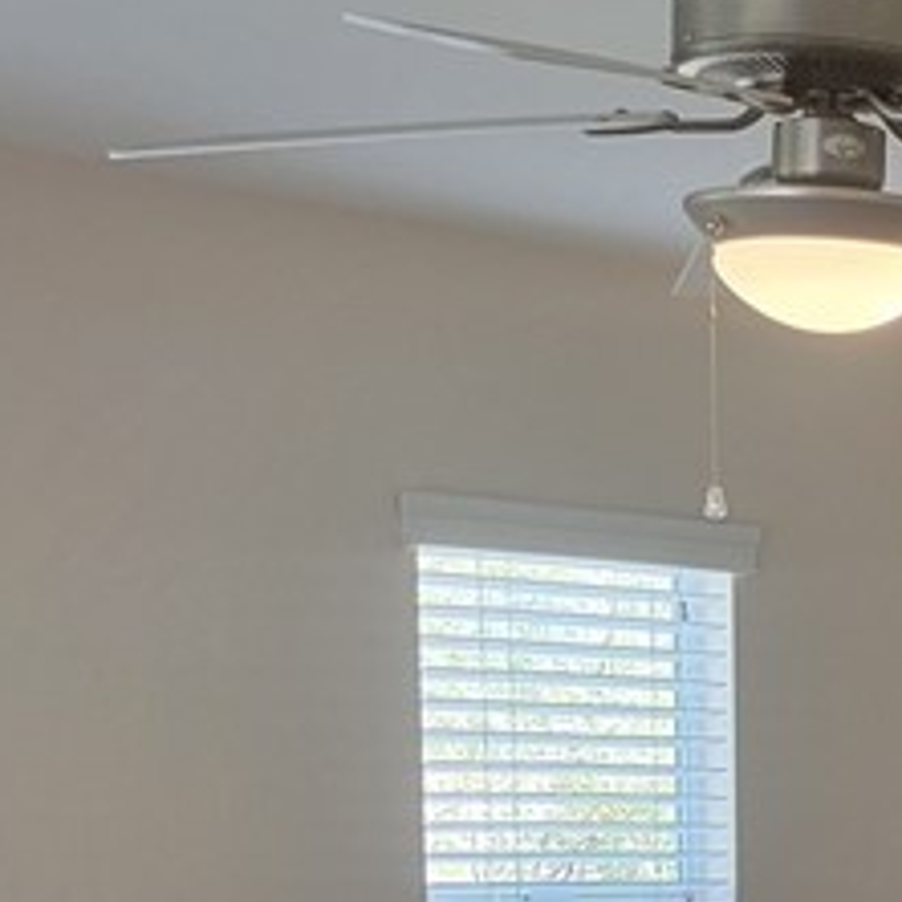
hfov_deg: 15.6
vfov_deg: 15.1
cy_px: 1406
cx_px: 1182
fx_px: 3125
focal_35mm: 106
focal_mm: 5.4
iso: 125
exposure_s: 1/120
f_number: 1.8
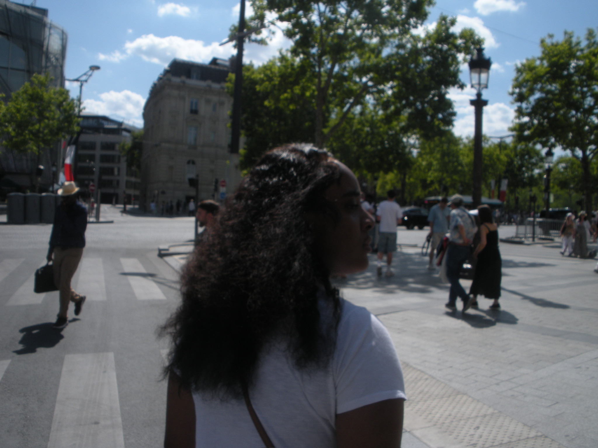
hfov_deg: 51.4
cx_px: 299
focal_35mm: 36
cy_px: 224
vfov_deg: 39.7
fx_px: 622
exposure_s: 1/520
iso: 64
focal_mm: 6.3
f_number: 5.6
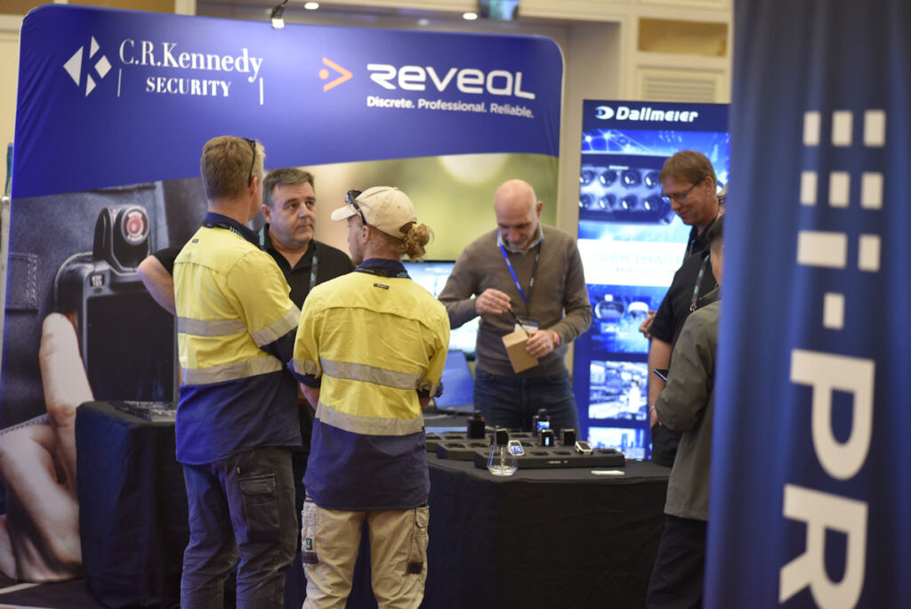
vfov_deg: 13.7
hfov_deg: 20.4
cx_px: 456
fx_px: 2532
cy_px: 304
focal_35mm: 100
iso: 1600
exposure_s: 1/125
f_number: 2.8
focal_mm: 100
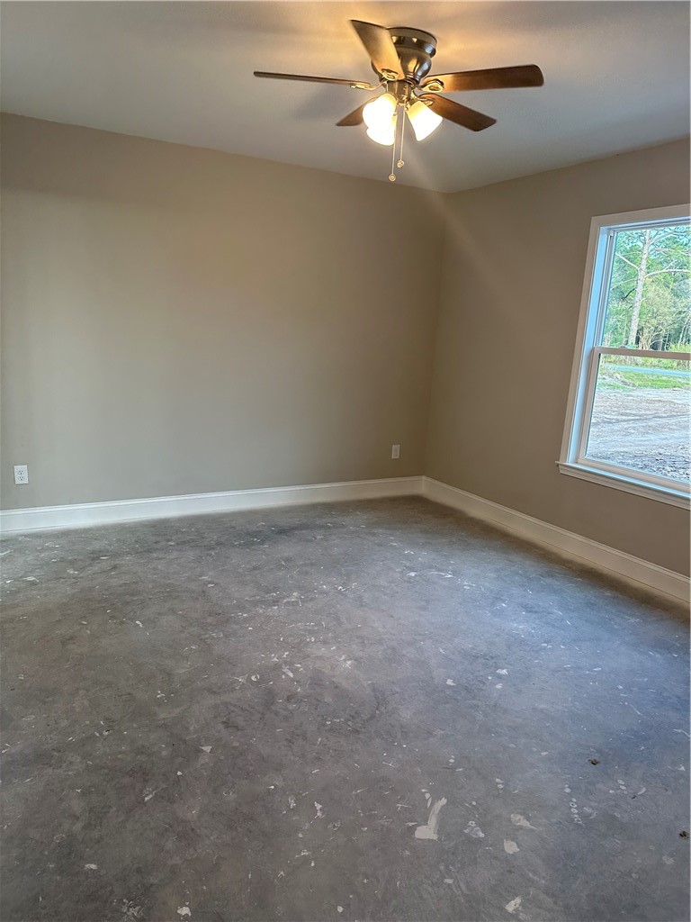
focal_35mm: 24
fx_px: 639
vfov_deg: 71.6
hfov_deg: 56.8
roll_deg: -3.7
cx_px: 346
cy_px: 461
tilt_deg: -9.9
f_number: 1.78
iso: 160
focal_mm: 6.86
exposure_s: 1/120
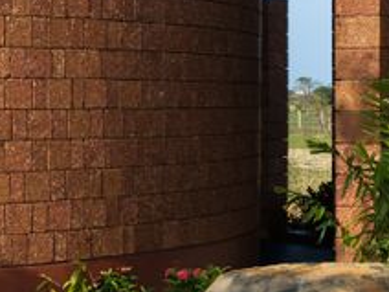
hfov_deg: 15.0
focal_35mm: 131
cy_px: 134
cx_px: 227
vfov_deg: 11.3
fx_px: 1472
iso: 125
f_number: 8
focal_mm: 44.4
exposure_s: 1/80
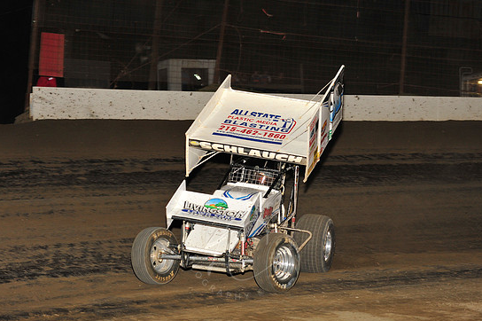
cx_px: 239
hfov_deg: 18.3
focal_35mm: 112
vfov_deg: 12.2
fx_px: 1499
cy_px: 164
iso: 1000
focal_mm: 105
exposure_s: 1/320
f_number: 6.3
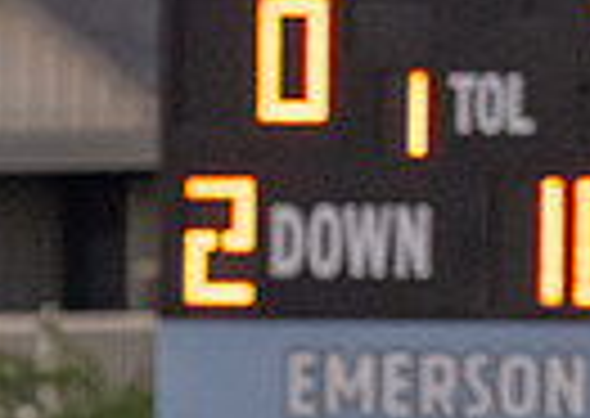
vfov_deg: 0.9
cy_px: 965
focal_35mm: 1516
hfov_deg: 1.3
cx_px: 282
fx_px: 25351
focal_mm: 200
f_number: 2.8
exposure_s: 1/1250
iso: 1250
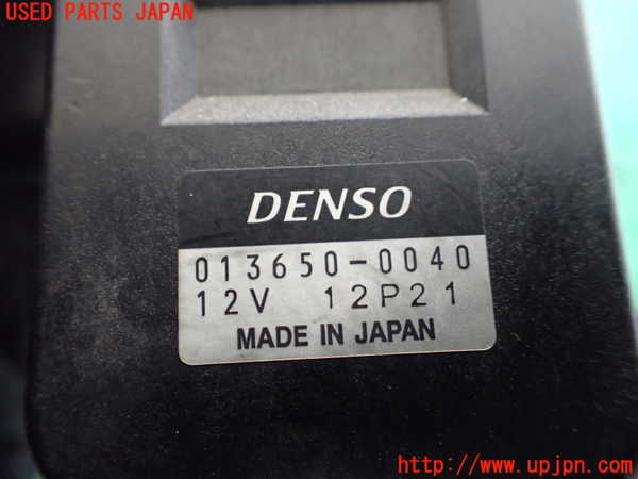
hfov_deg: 60.0
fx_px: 553
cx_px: 319
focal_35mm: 30
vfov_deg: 46.8
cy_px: 240
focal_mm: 5.4
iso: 800
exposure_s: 1/40
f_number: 2.3
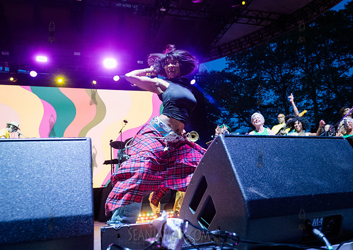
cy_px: 121
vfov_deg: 45.7
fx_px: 296
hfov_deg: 61.4
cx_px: 161
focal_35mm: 30
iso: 6400
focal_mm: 27
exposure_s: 1/500
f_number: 4
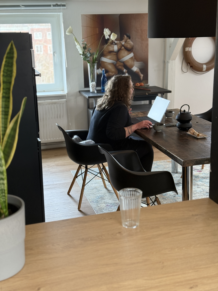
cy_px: 146
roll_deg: +1.4
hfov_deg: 30.3
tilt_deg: -16.2
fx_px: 403
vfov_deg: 39.7
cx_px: 109
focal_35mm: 48
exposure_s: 1/60
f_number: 1.78
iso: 250
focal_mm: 6.76
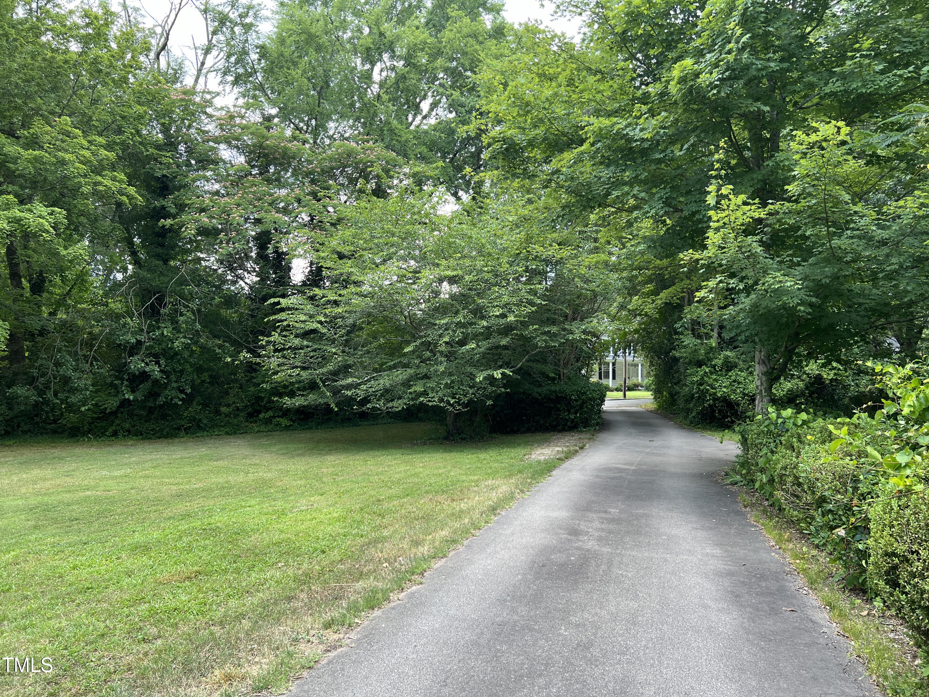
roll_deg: -1.2
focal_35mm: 26
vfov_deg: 53.1
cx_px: 464
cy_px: 348
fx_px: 698
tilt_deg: +2.2
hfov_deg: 67.3
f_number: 1.5
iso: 50
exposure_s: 1/371
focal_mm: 5.7
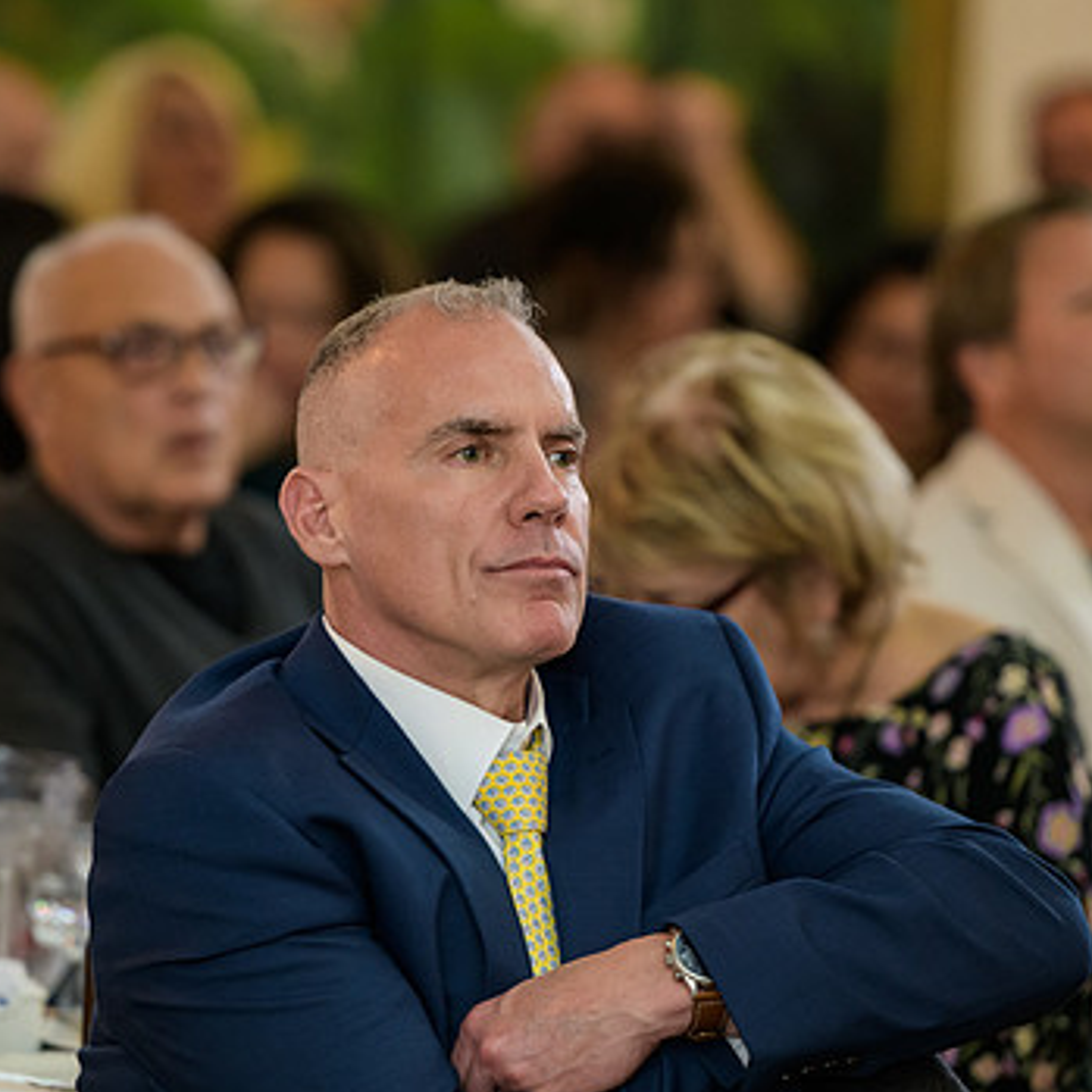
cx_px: 482
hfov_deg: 6.7
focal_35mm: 261
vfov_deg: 6.7
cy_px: 577
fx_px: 9315
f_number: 3.2
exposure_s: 1/125
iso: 1600
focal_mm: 185
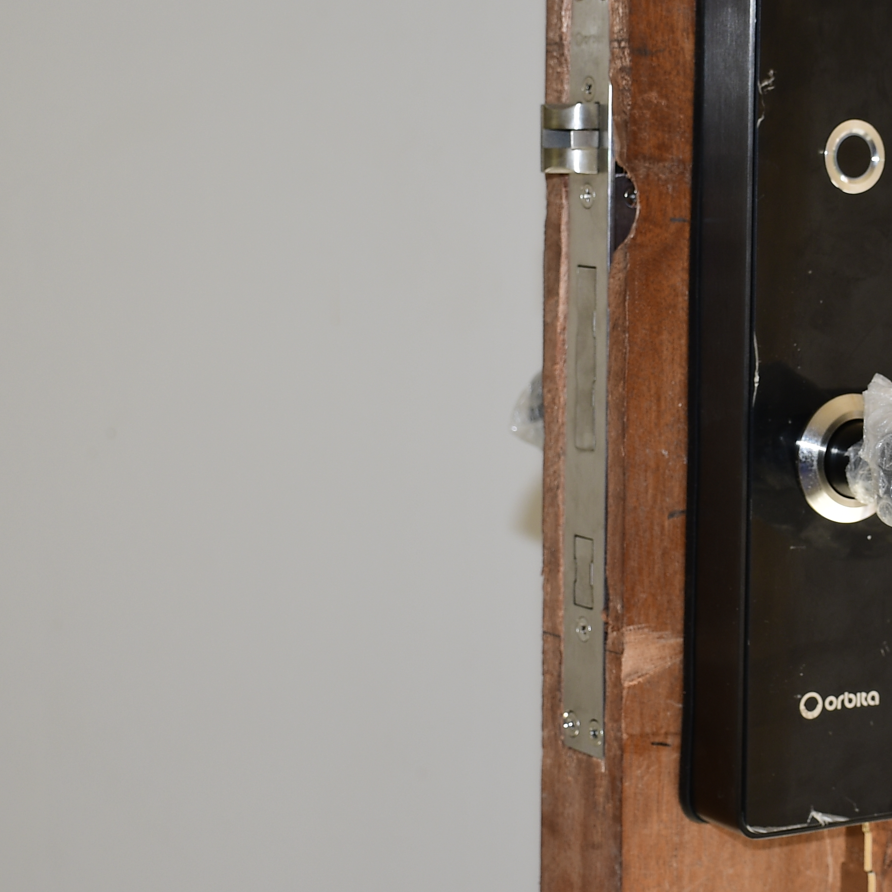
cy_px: 328
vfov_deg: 18.3
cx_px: 791
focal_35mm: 95
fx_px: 2770
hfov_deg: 18.0
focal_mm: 24
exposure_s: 1/80
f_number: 4
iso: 100
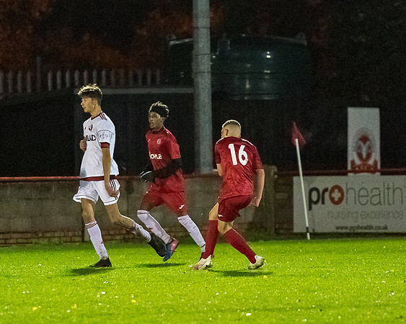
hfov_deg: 3.8
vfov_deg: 3.0
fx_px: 6188
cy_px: 144
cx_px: 216
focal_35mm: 515
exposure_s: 1/1000
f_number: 2.8
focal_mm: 200
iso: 6400
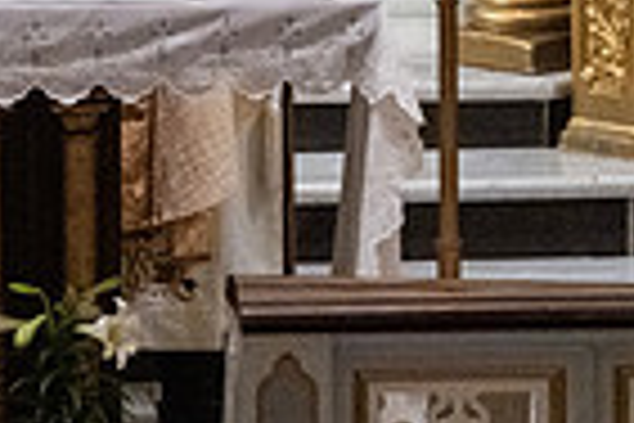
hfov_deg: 3.0
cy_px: -200
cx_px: -288
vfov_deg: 2.0
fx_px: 11992
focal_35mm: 681
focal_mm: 165
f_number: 14
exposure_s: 1/60
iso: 5000
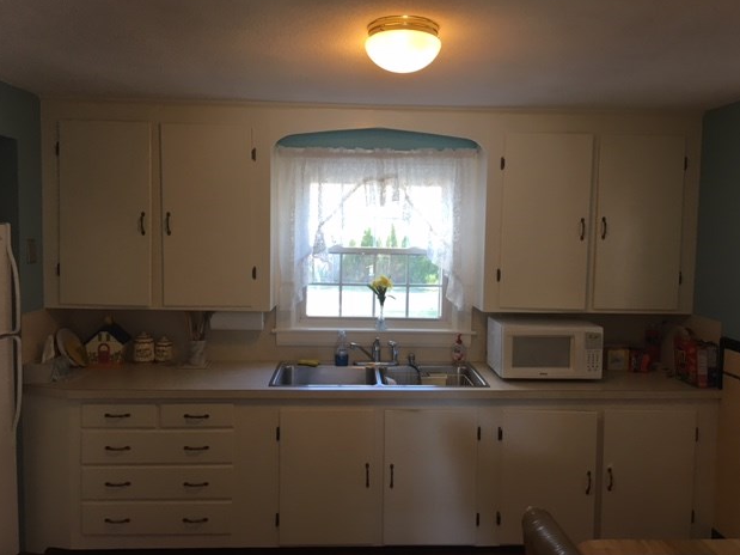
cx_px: 375
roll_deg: -0.9
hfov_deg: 60.0
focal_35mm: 30
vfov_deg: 46.8
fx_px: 641
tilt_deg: -3.9
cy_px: 274
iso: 50
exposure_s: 1/30
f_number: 2.2
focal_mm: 4.15
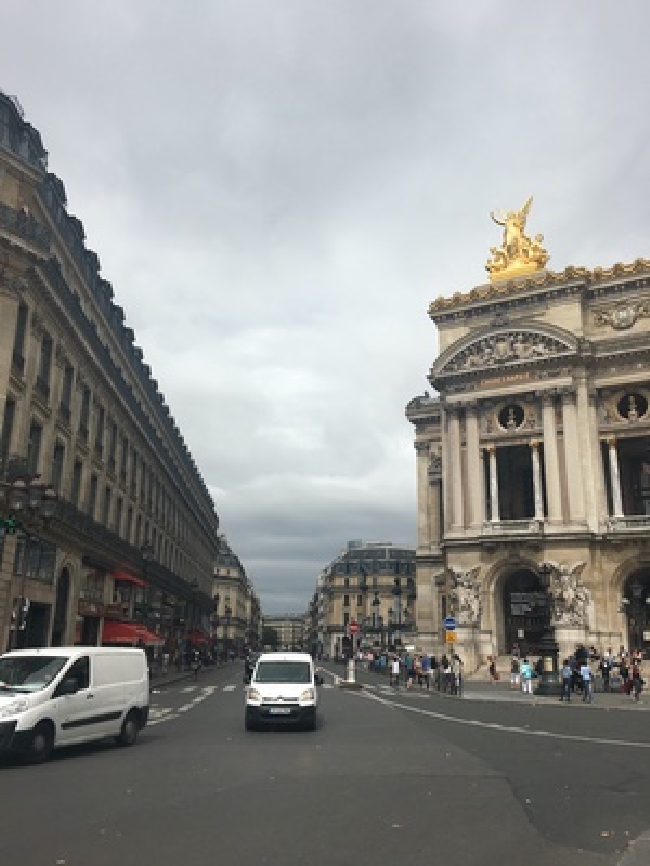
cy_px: 433
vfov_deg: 61.7
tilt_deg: +16.6
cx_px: 325
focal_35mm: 29
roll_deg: -0.7
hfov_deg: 48.2
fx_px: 726
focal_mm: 4.15
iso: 25
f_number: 2.2
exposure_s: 1/2481
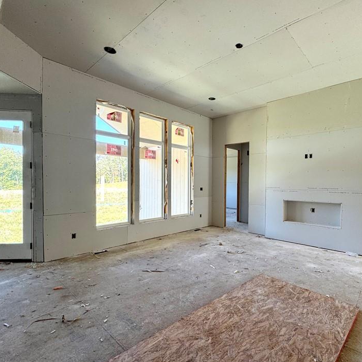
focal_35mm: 18
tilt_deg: -1.9
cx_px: 219
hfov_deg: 79.7
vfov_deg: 80.7
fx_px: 213
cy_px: 189
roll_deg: -0.6
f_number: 2.2
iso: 100
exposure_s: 1/99
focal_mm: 2.22
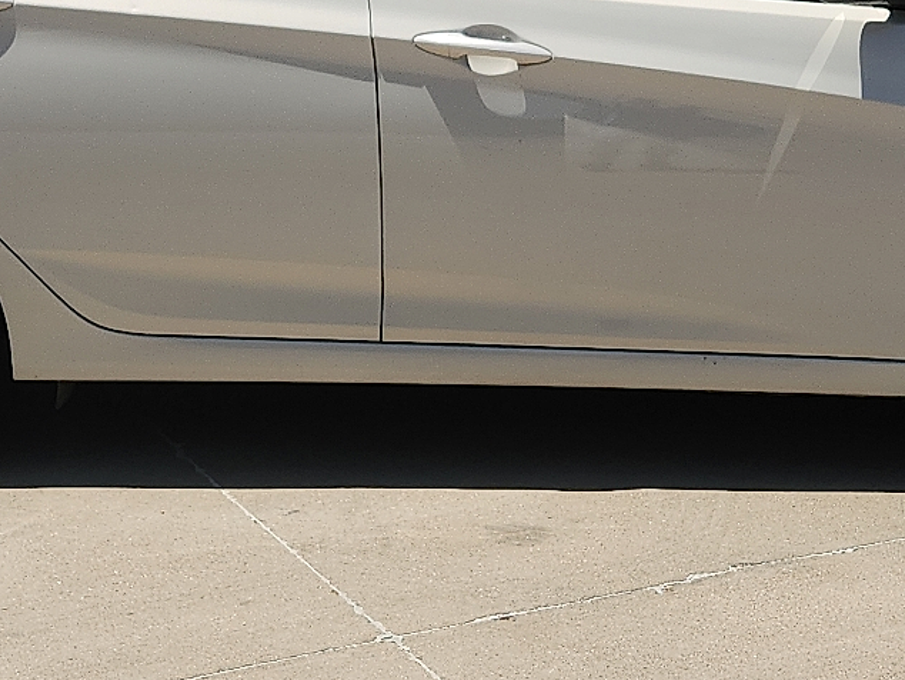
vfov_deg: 25.2
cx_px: 470
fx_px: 1517
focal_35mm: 58
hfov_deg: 33.2
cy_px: 243
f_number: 1.8
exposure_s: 1/2500
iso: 50
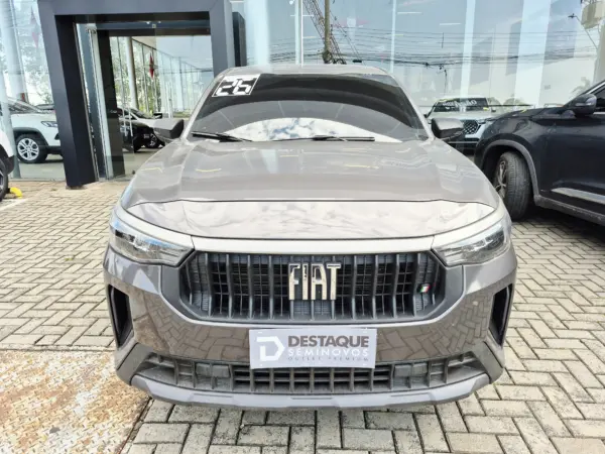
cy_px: 227
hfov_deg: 73.9
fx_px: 402
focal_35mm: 23
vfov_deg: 58.9
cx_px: 302
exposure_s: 1/221
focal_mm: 5.4
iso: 25
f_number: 1.8
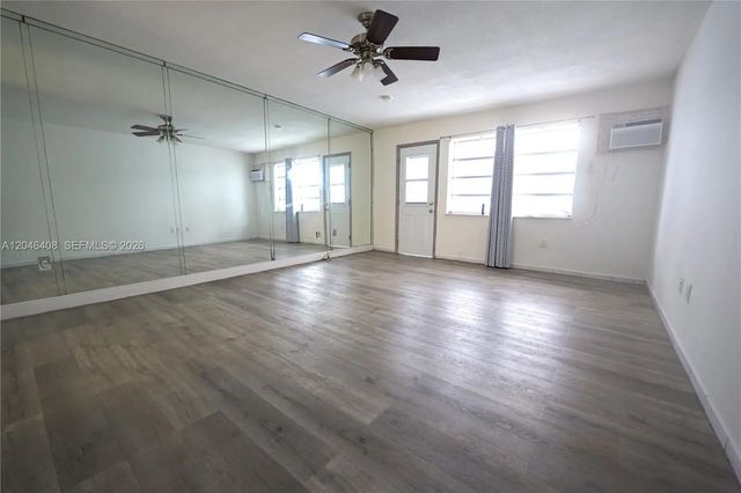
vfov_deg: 81.1
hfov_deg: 104.3
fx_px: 288
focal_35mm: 14
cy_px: 246
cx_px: 370
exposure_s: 1/60
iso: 1000
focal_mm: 14
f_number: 4
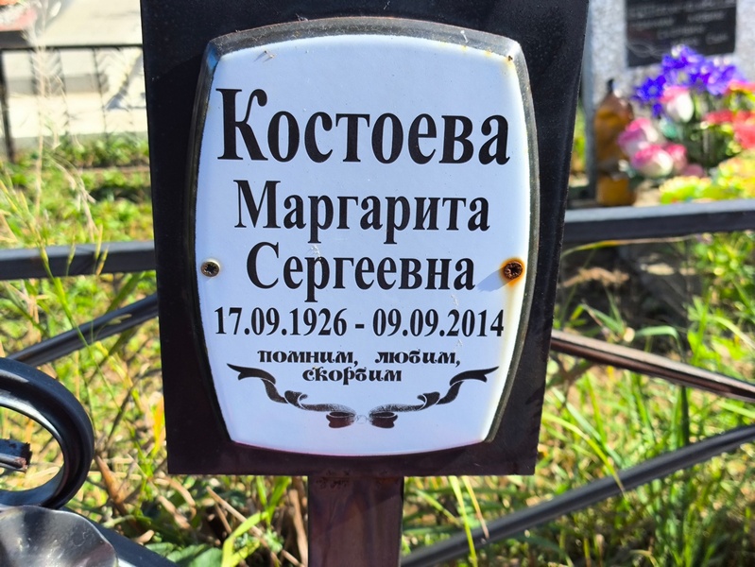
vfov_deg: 29.1
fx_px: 1091
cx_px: 378
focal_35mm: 50
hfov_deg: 38.2
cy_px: 284
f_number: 1.7
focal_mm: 4.71
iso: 50
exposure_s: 1/550
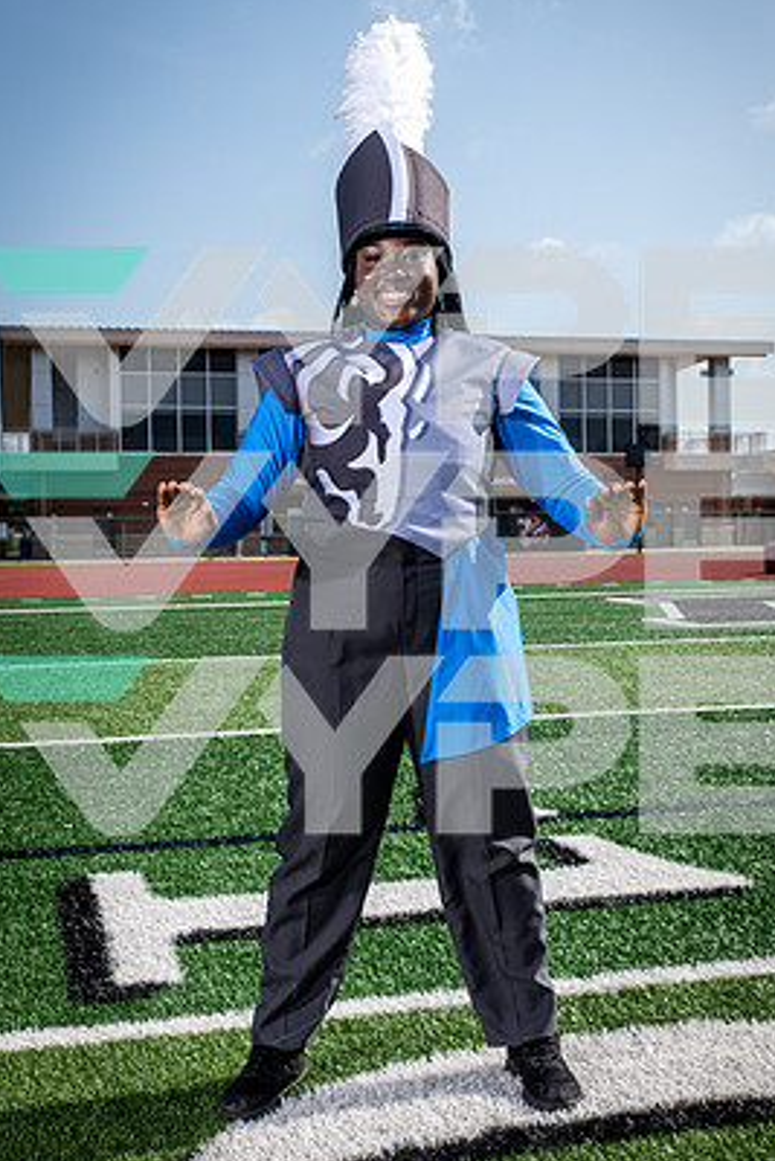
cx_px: 409
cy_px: 543
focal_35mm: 45
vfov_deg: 43.6
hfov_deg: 29.9
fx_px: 1452
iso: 125
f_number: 7.1
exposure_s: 1/400
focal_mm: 40
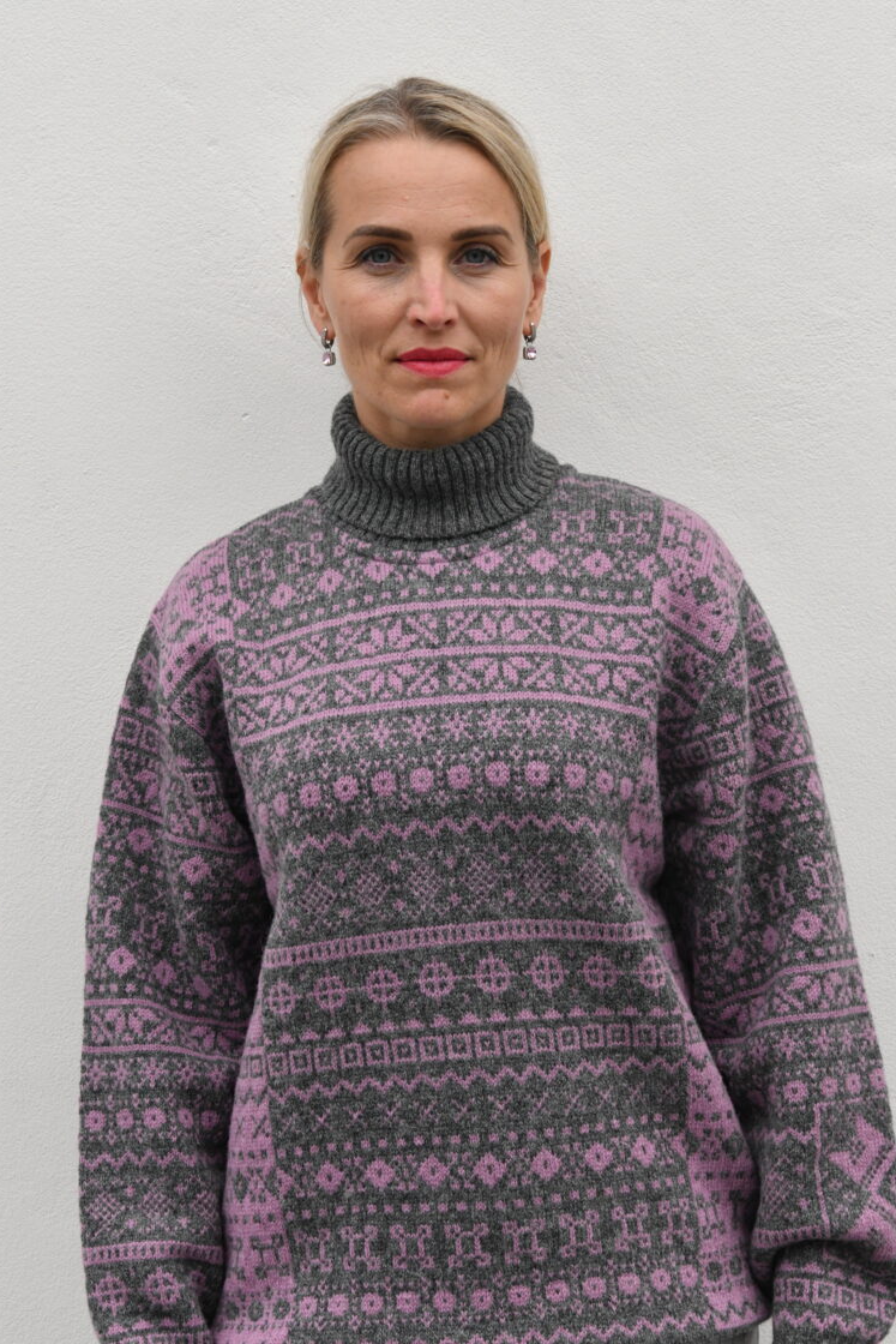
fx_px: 2799
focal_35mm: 75
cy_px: 718
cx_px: 411
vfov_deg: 27.0
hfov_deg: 18.2
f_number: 9.5
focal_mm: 56
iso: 1600
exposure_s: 1/250
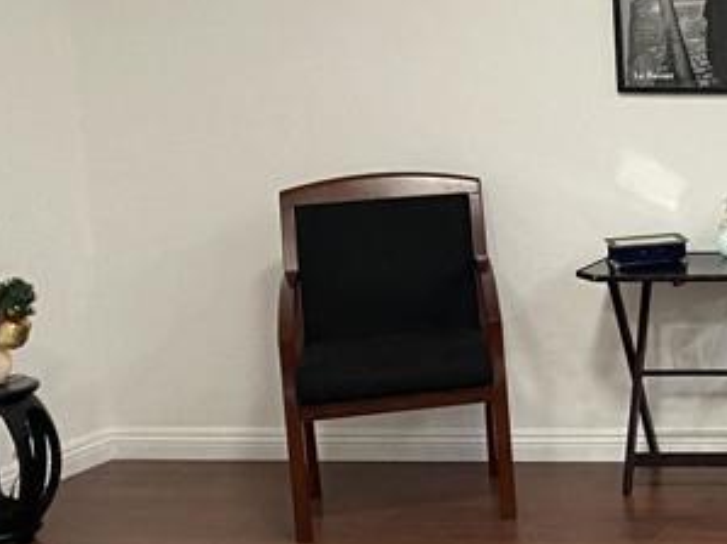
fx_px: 1868
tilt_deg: -7.8
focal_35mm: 89
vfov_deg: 16.6
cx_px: 1121
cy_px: 211
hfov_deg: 19.1
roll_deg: +1.4
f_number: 1.8
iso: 160
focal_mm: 4.25
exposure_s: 1/60
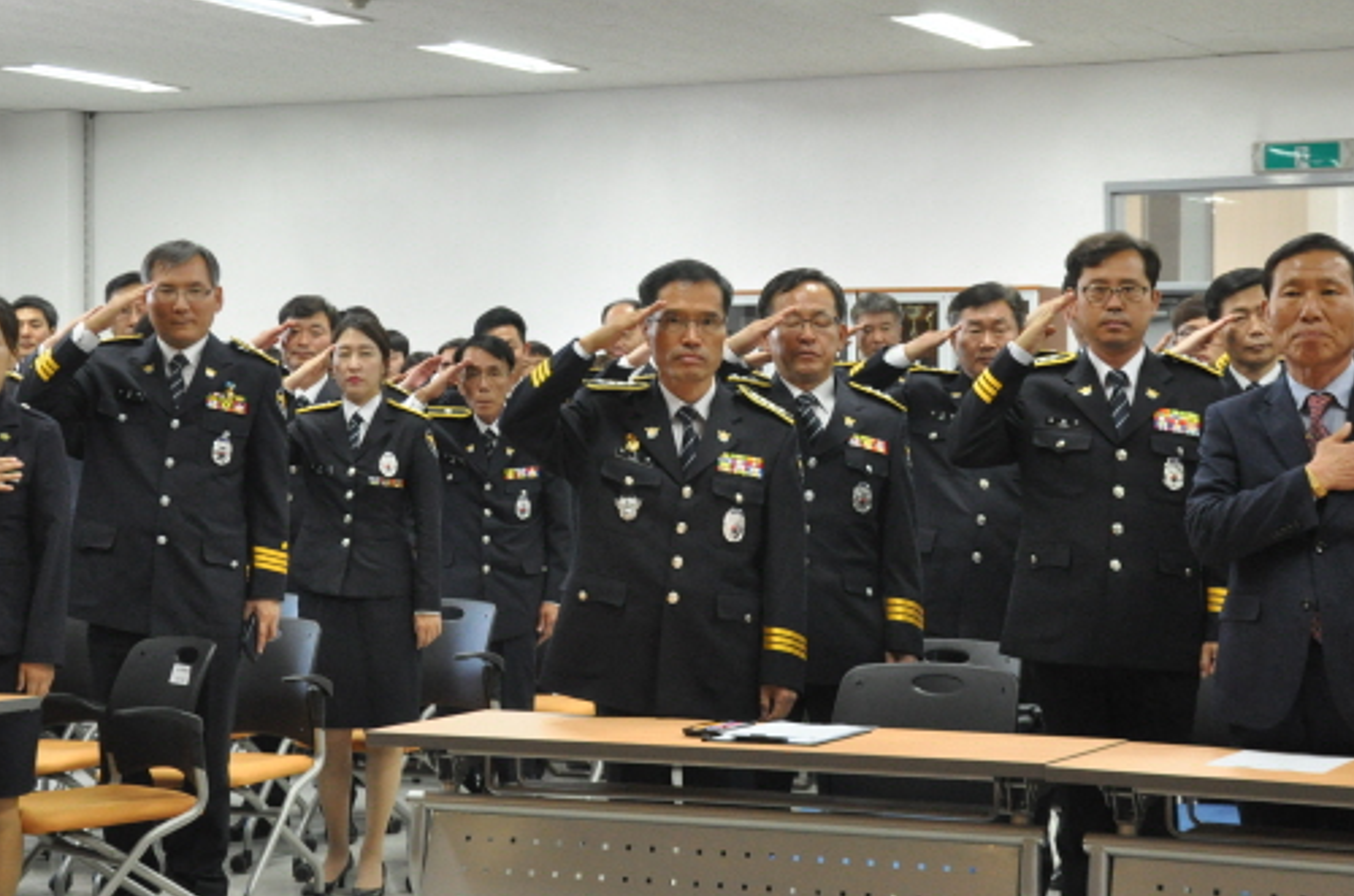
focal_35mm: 84
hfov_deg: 24.2
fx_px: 3152
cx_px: 666
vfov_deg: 16.2
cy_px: 309
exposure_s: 1/60
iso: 1600
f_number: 7.1
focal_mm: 40
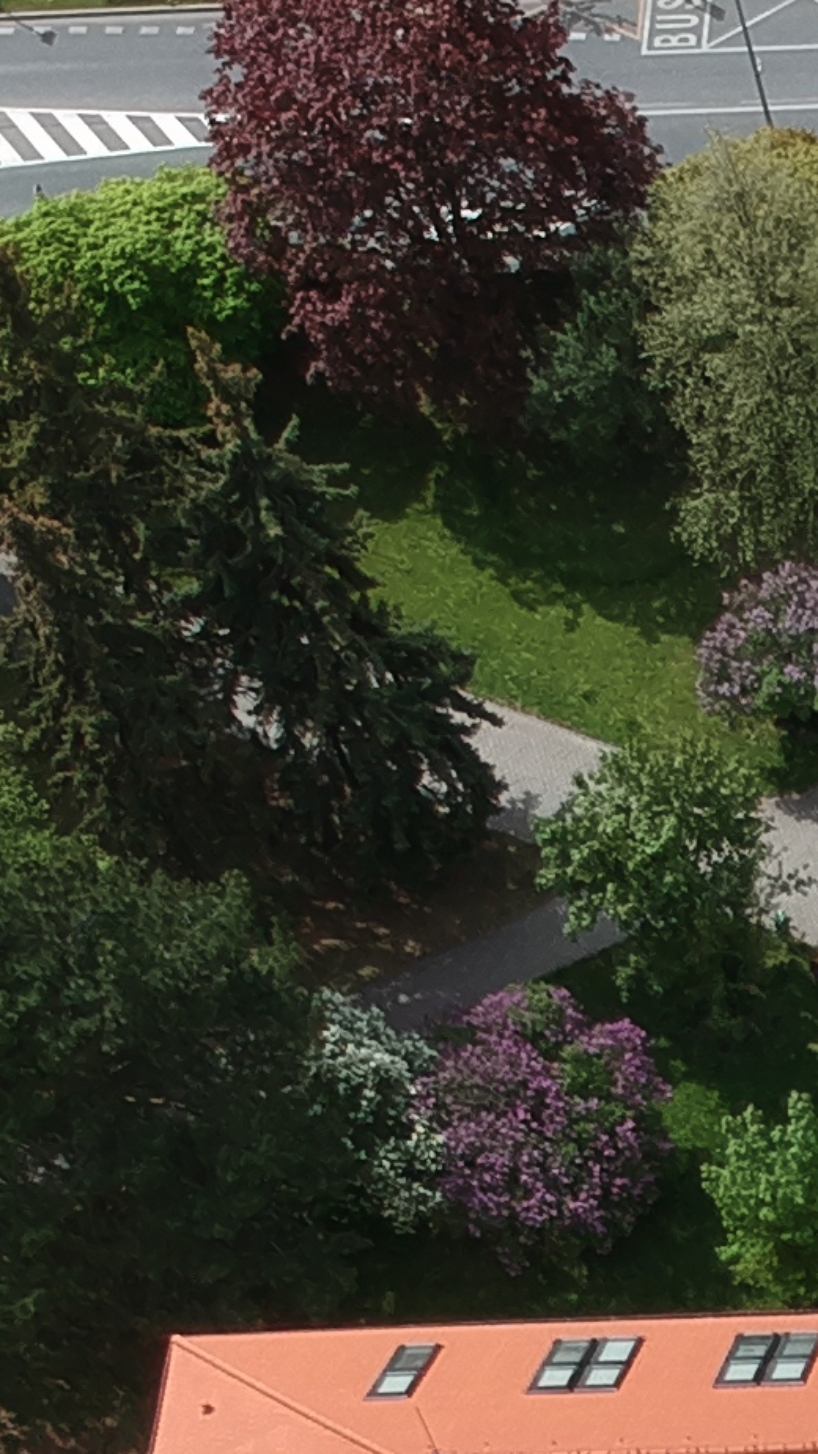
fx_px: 4510
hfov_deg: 9.1
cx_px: 2081
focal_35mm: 117
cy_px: 2019
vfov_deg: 17.0
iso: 100
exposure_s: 1/1250
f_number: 2.6
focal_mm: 4.49
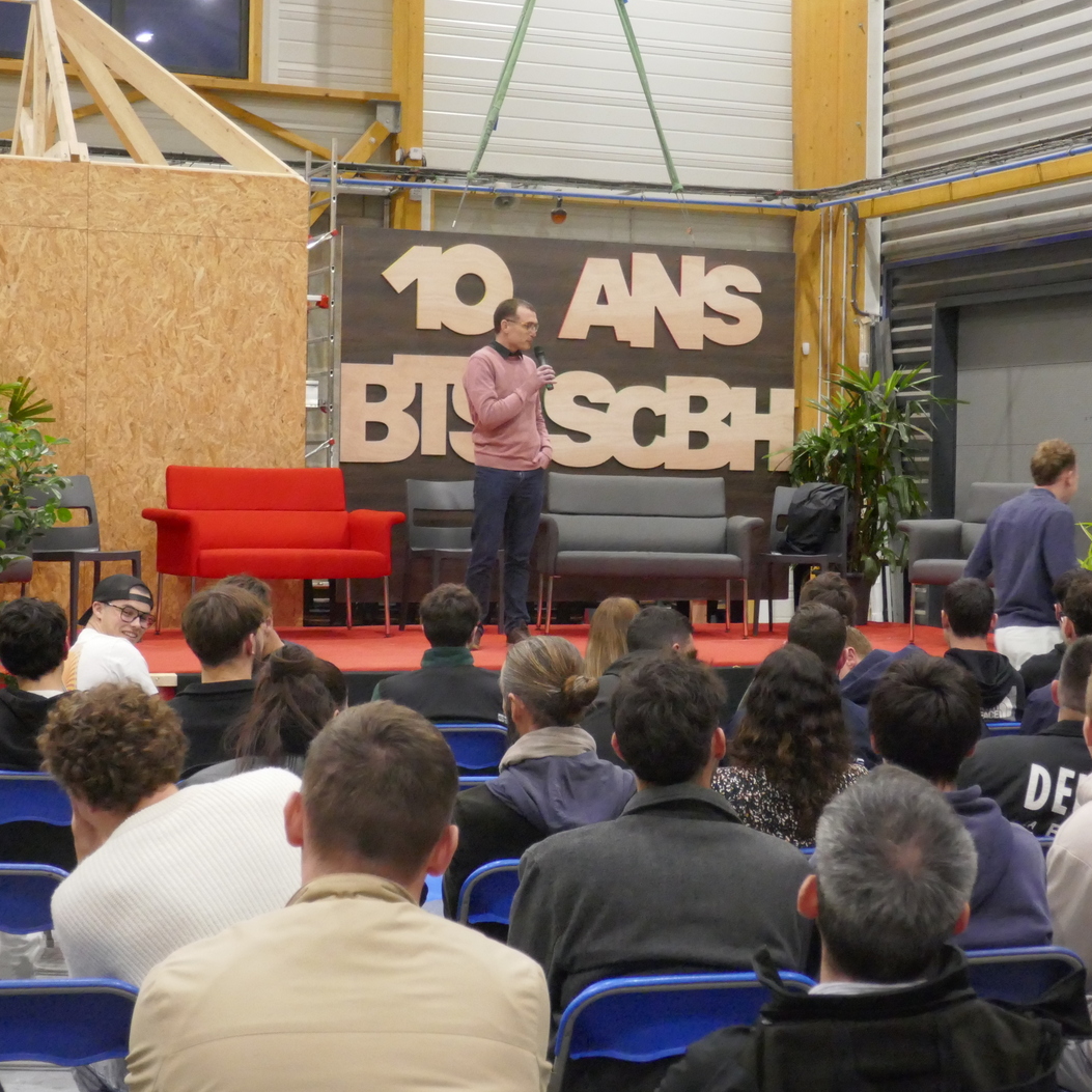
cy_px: 545
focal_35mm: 62
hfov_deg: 27.7
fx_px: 2213
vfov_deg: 27.7
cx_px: 589
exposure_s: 1/100
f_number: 4
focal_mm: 17.3
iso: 3200
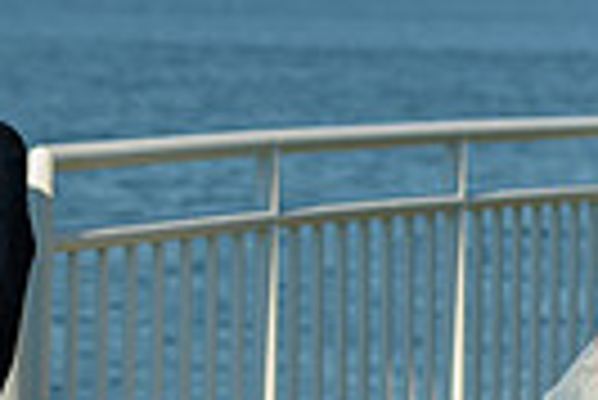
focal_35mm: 290
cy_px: 308
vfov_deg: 4.7
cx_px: -112
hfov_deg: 7.0
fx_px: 4822
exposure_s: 1/2500
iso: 200
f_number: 3.2
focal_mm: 58
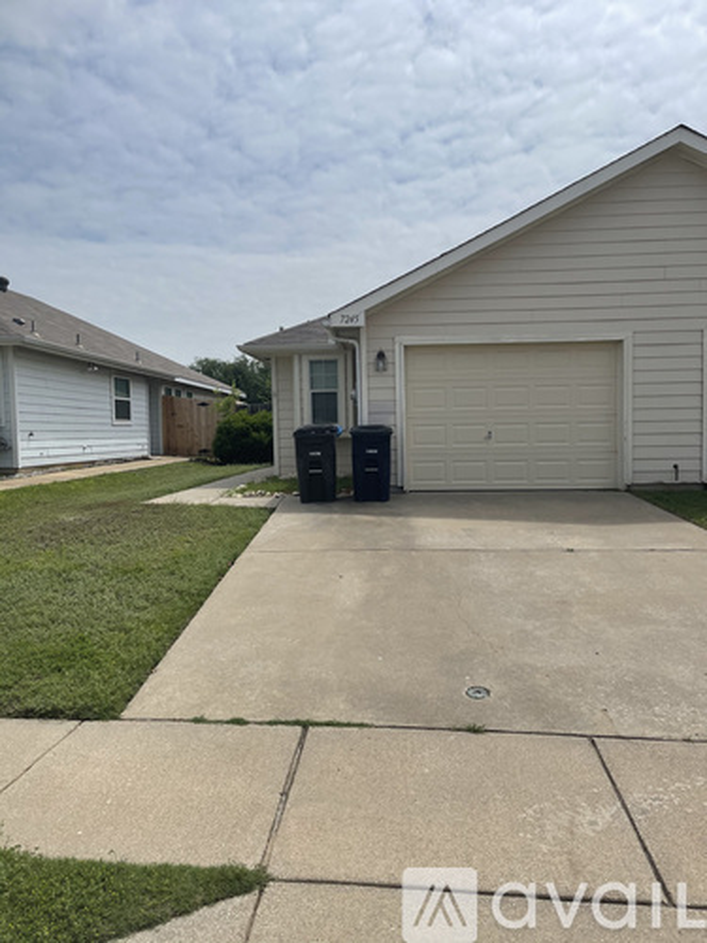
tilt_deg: -4.2
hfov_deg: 53.1
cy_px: 472
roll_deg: +0.7
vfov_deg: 67.3
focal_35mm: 26
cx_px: 354
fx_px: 708
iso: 32
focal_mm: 5.1
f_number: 1.6
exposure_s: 1/9174
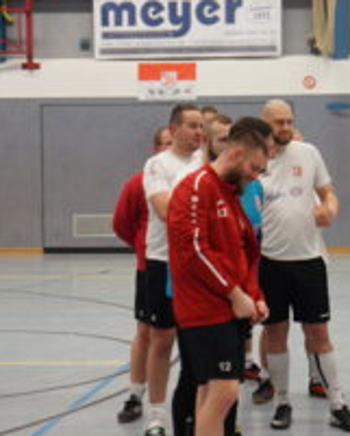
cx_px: 280
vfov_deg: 19.6
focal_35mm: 98
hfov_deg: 15.6
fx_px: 1267
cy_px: 202
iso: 800
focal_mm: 35
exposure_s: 1/60
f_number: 4.5
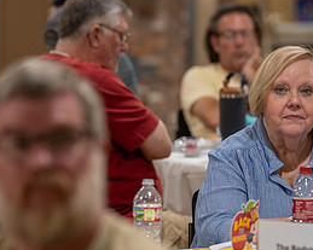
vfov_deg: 4.9
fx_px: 2917
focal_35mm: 315
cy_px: 123
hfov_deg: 6.1
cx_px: 262
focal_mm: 150
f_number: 3.5
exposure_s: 1/400
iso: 2000
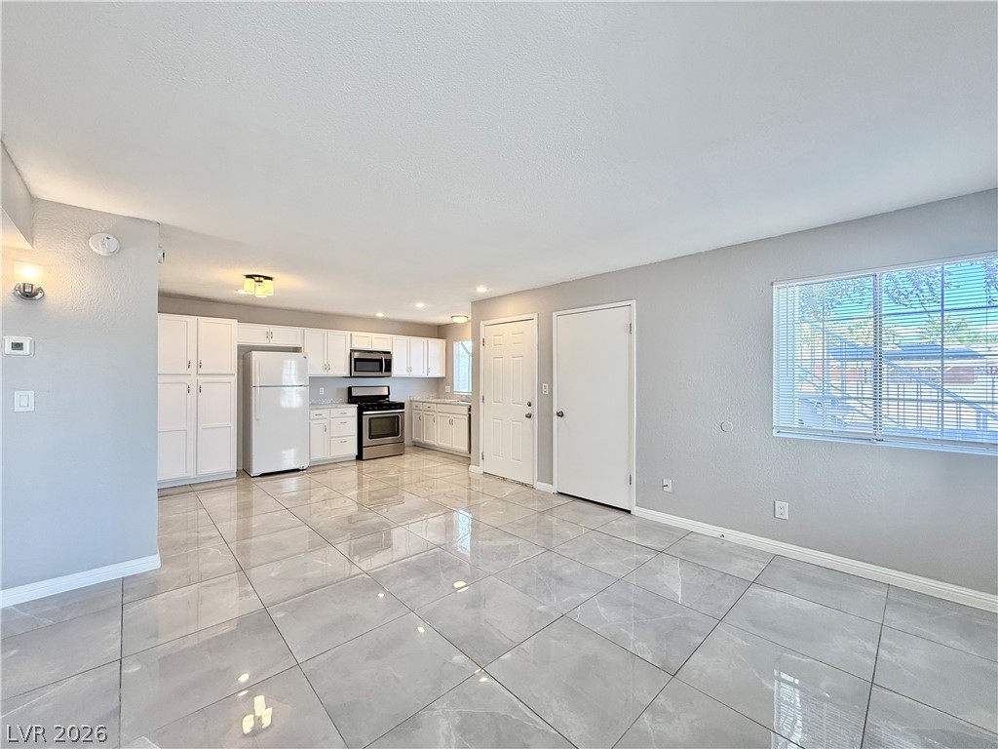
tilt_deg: +0.6
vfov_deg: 85.7
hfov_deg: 102.1
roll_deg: -0.4
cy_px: 374
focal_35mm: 14
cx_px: 499
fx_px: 404
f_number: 2.2
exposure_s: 1/120
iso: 125
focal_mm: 2.22
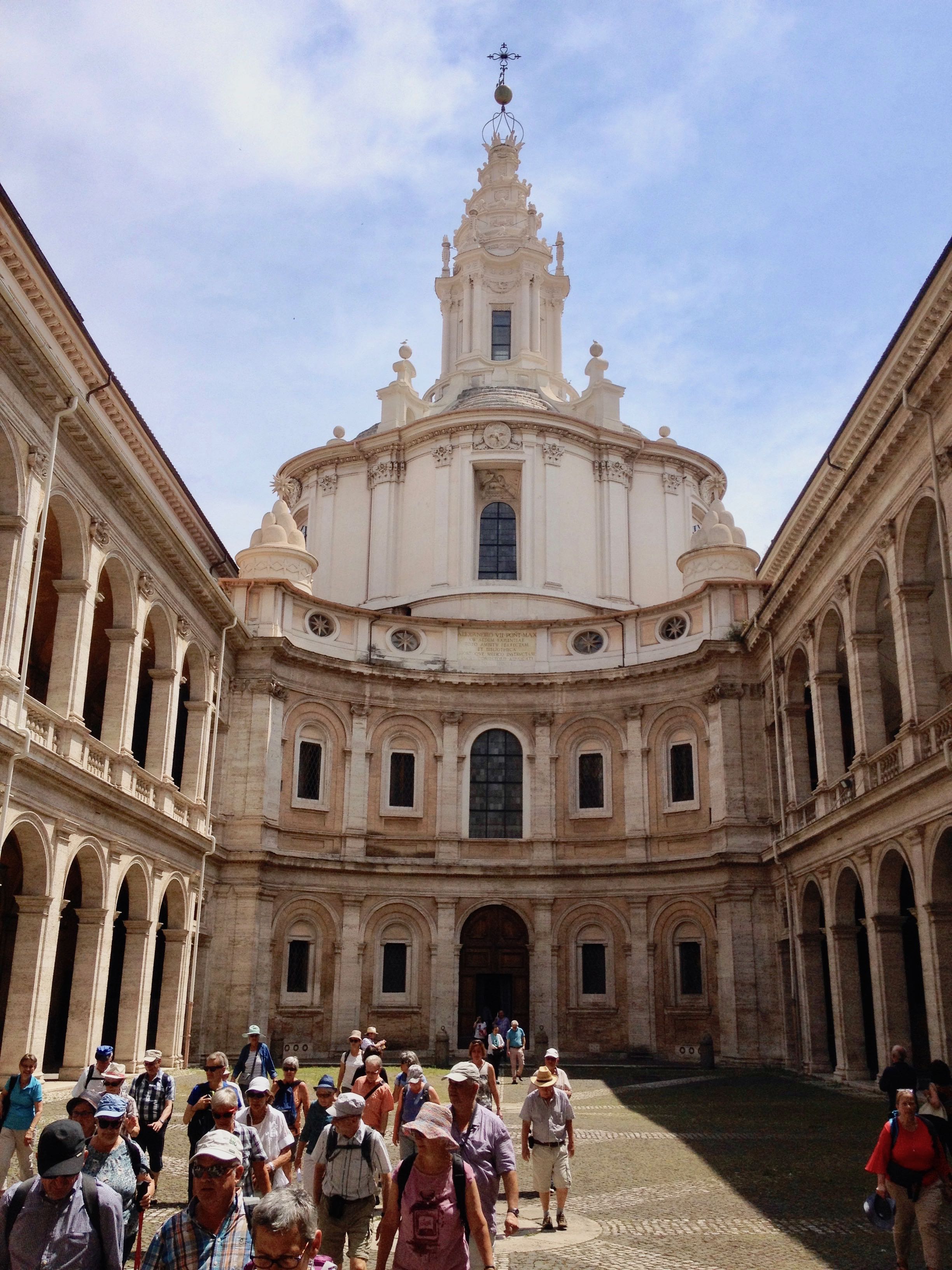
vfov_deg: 52.6
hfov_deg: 40.7
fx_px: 1283
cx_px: 476
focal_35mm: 35
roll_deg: -0.5
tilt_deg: +18.9
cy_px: 635
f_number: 2.4
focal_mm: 4.28
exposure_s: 1/2513
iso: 50
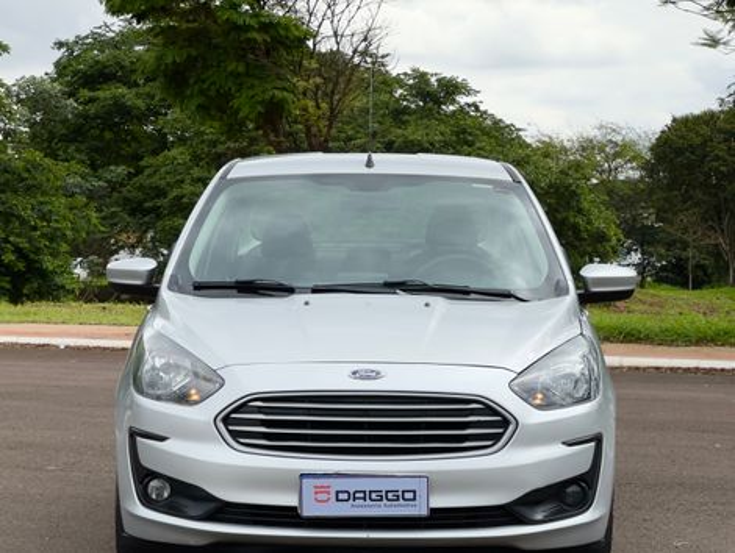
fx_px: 1637
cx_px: 368
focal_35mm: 77
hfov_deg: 25.3
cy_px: 276
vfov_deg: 19.2
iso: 25
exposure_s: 1/622
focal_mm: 9
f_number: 2.8
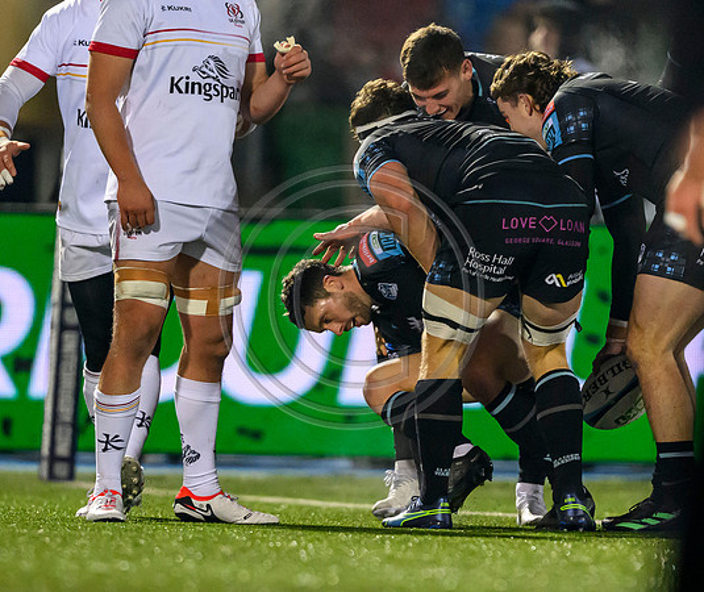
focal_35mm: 894
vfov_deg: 1.8
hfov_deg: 2.1
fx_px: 19015
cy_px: 483
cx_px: 437
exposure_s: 1/1000
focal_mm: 400
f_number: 3.2
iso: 6400
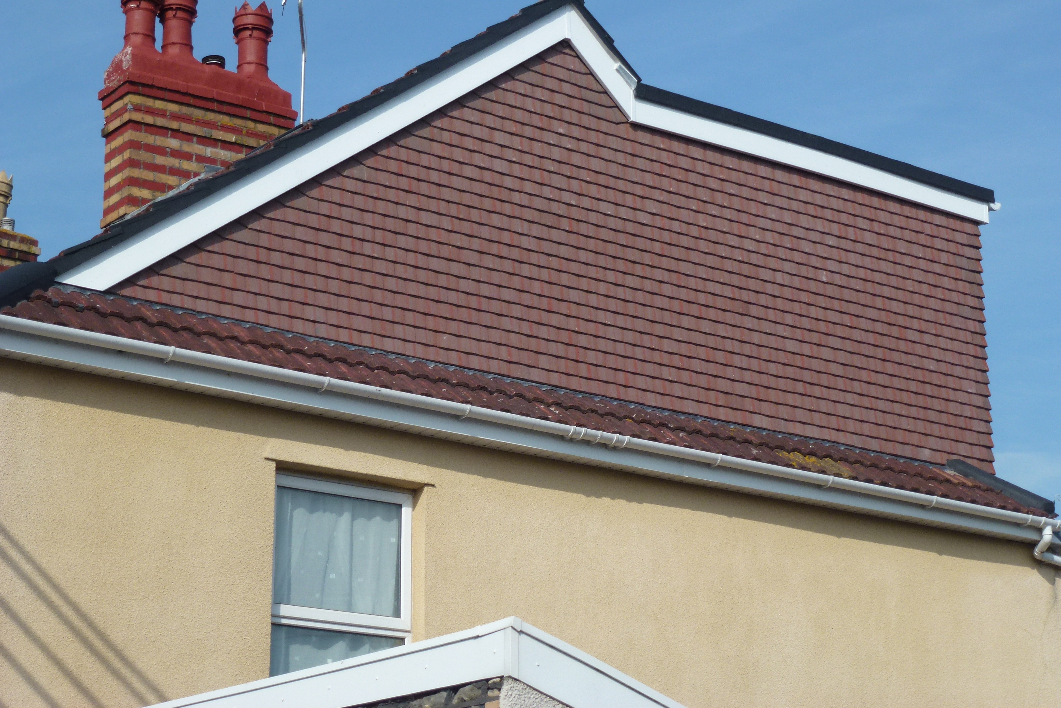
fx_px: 2181
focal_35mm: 74
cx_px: 530
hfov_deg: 27.3
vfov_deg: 18.4
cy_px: 314
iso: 100
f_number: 4.7
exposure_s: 1/800
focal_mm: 12.7
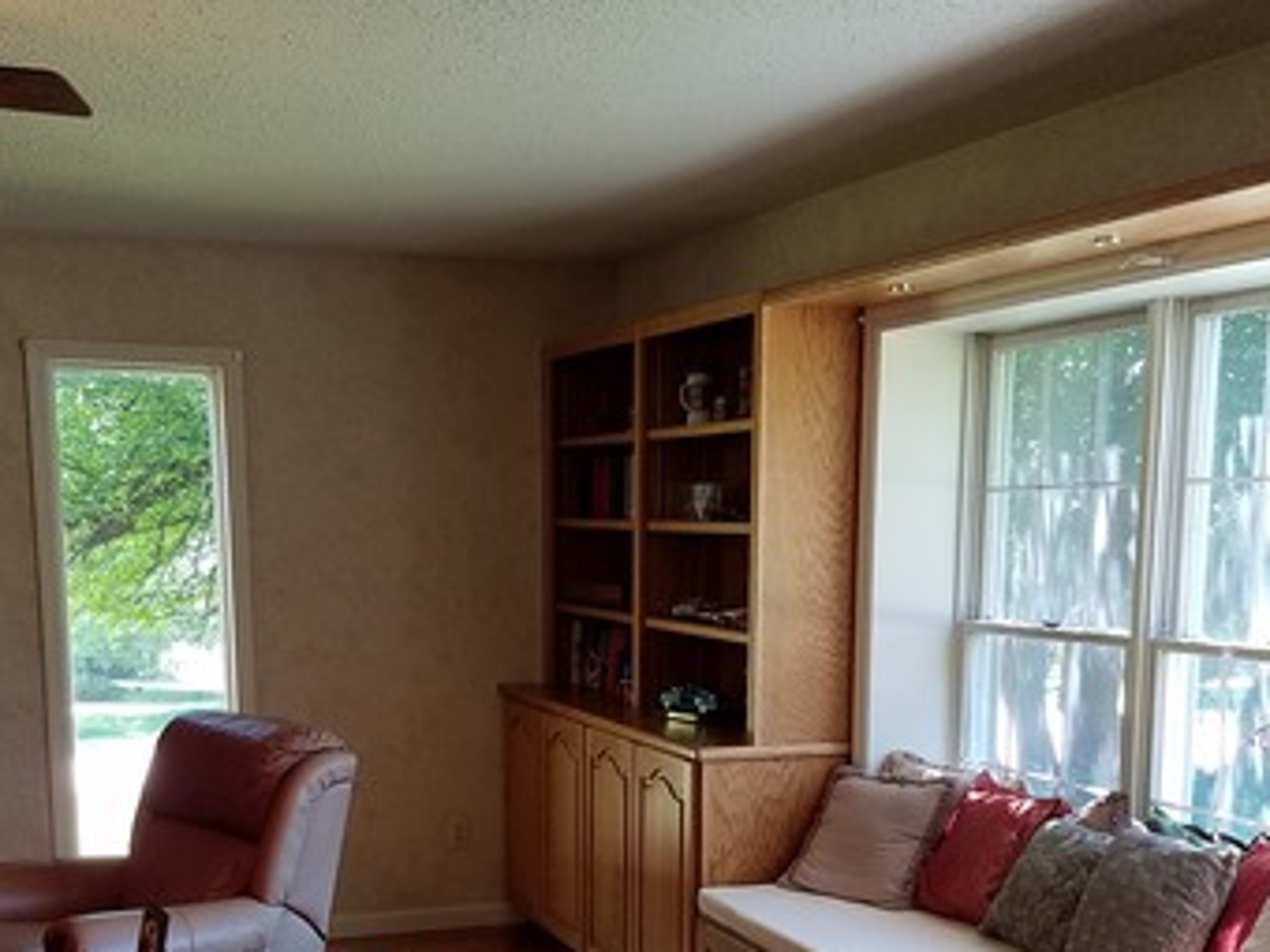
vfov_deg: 28.8
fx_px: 1798
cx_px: 676
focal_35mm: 49
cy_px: 799
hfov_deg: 38.9
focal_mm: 4.2
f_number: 1.7
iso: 100
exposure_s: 1/60
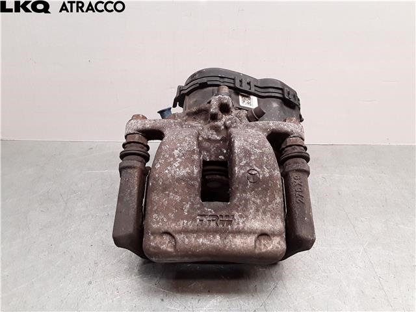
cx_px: 208
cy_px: 156
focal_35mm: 28
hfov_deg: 63.4
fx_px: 336
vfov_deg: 49.7
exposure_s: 1/100
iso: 100
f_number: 1.9
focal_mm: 2.91
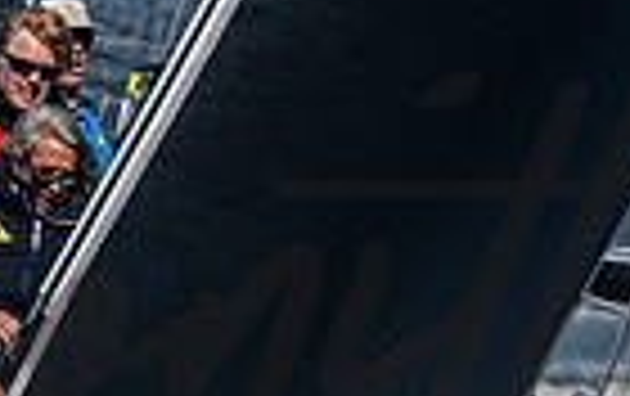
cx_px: -171
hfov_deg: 1.6
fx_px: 23010
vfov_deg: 1.0
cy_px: 334
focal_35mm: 1338
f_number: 6.3
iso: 400
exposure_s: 1/8000
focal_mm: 270
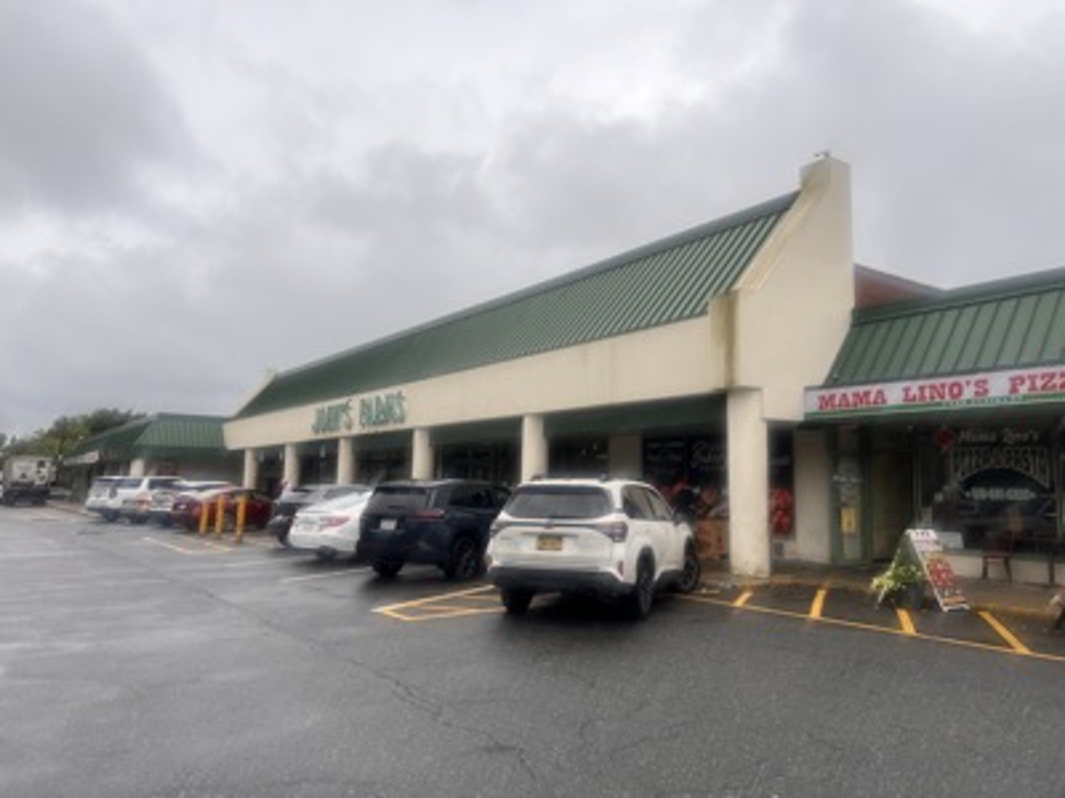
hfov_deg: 67.3
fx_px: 800
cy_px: 399
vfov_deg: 53.1
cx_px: 532
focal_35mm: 26
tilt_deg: +10.8
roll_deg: -1.9
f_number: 1.5
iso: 50
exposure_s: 1/3704
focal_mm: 5.7
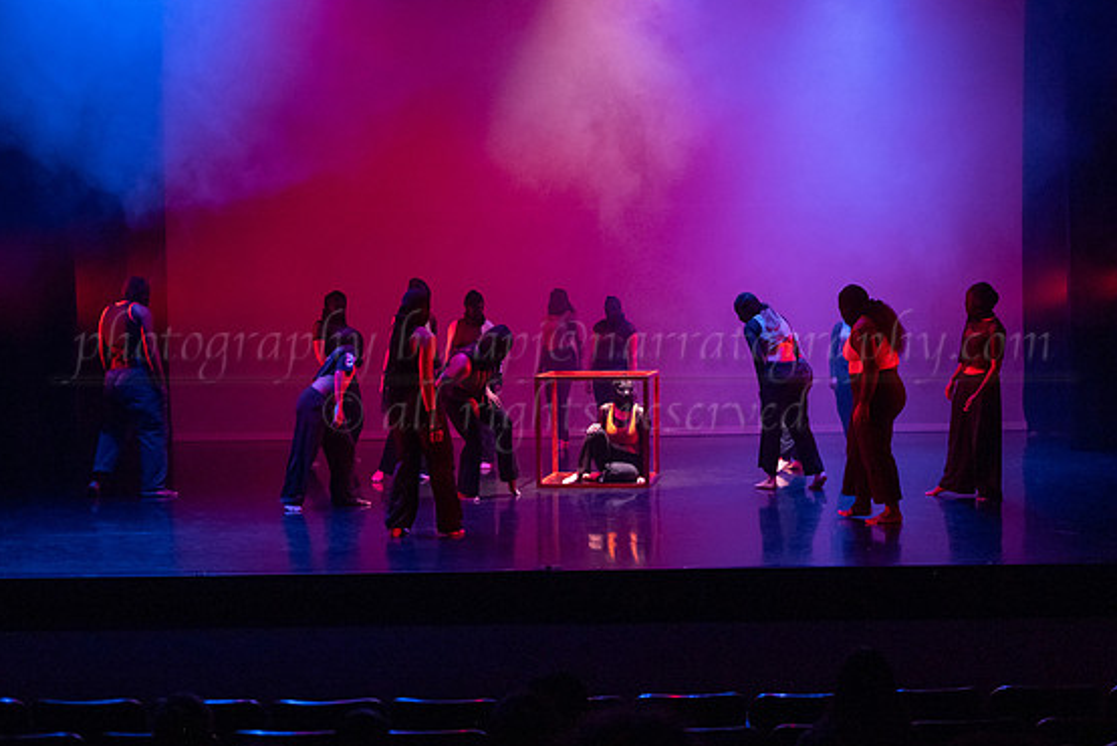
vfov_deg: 22.6
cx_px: 639
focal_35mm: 60
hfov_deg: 33.3
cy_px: 400
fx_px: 1863
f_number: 2.8
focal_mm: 49
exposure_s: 1/250
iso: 4000
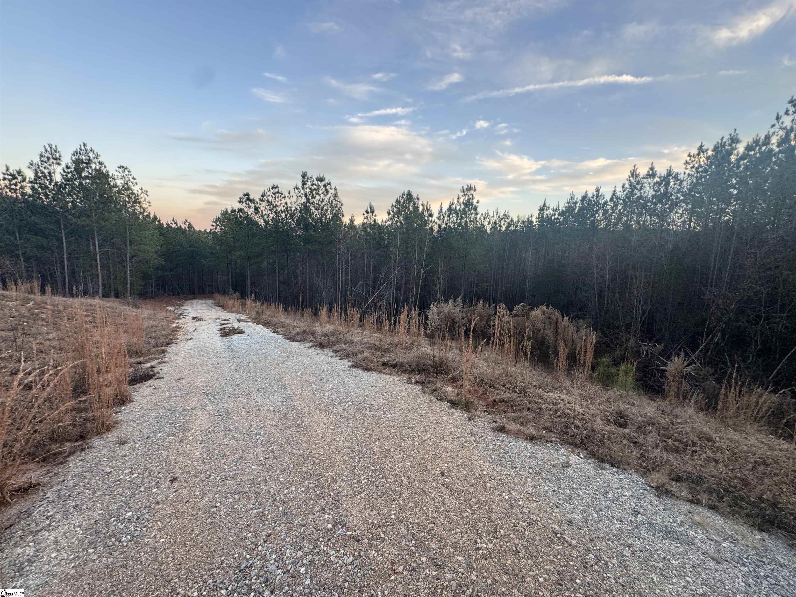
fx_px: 322
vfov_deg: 85.7
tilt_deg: -9.3
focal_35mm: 14
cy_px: 298
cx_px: 398
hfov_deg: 102.1
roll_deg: -1.7
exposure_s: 1/99
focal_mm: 2.22
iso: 80
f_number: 2.2
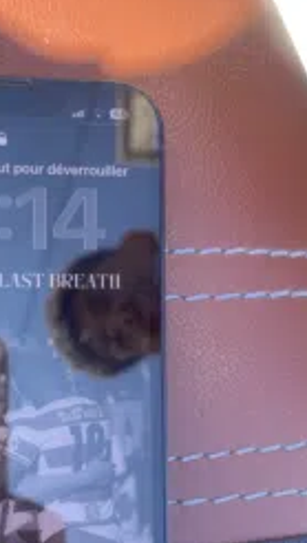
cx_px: 49
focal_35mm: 46
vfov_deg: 44.3
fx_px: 663
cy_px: 329
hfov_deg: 25.5
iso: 32
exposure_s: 1/281
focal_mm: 4.2
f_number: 1.6
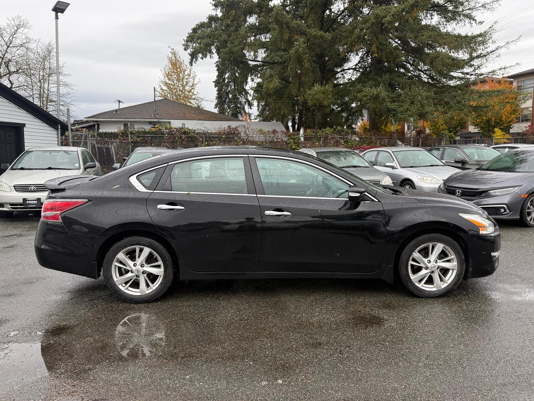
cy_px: 200
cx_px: 267
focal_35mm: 24
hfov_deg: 71.6
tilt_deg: -6.3
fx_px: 370
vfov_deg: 56.8
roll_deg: -0.1
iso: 125
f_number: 1.78
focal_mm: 6.76
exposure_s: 1/237
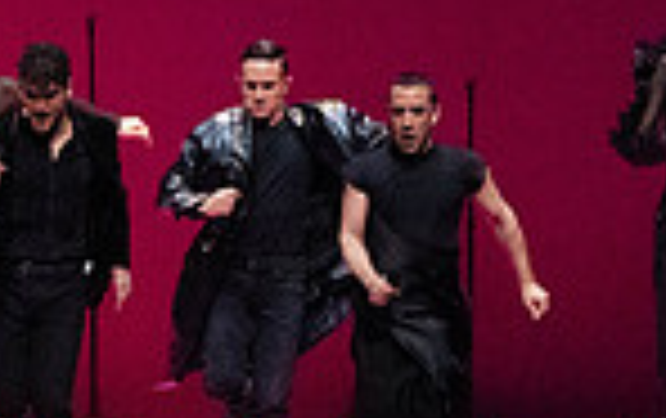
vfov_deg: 2.4
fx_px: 10089
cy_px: -47
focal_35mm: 555
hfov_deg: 3.8
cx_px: 518
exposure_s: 1/400
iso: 25600
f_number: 9
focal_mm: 139
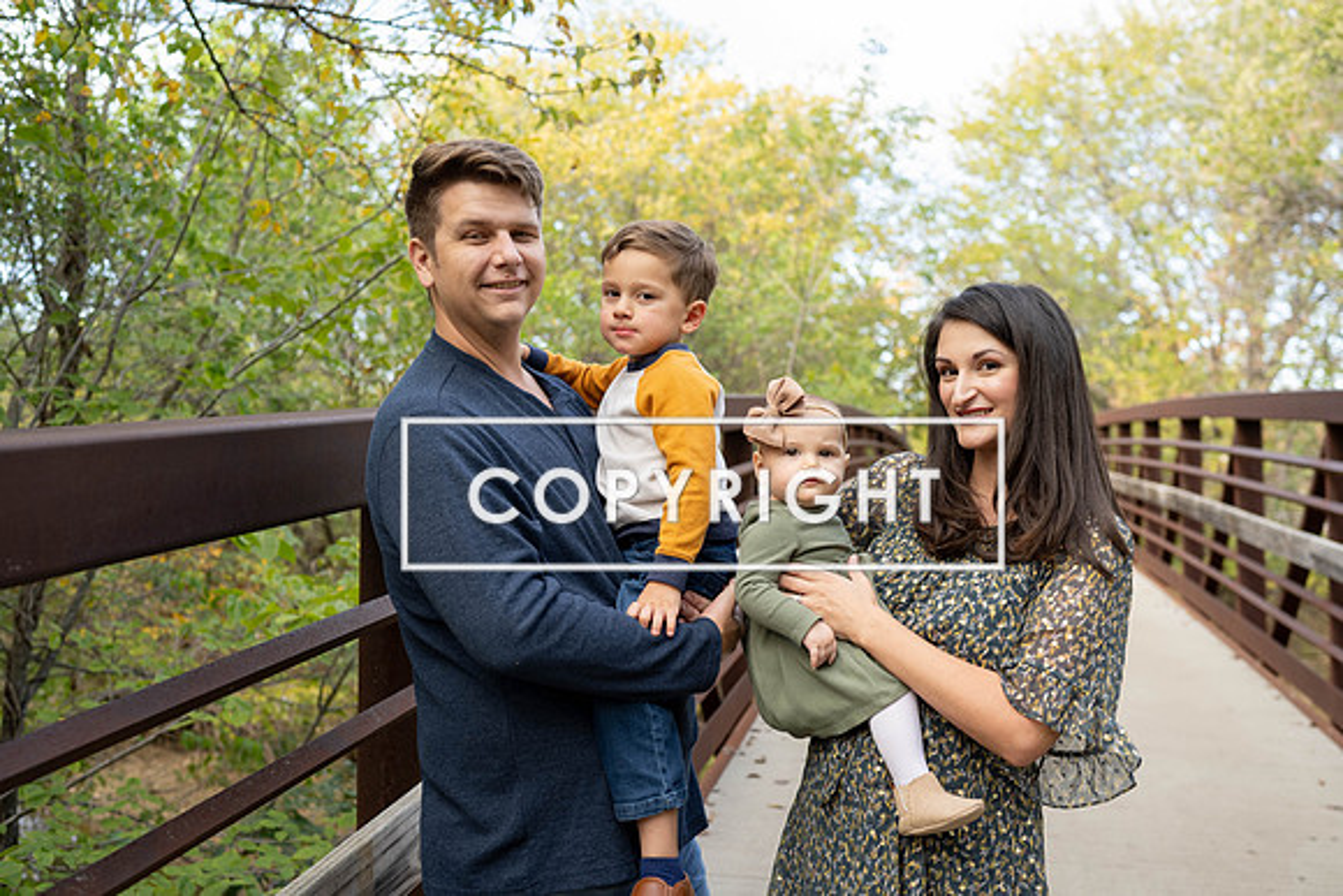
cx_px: 672
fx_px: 1306
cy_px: 448
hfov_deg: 54.4
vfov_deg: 37.9
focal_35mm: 35
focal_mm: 35
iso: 160
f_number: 3.2
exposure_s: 1/200
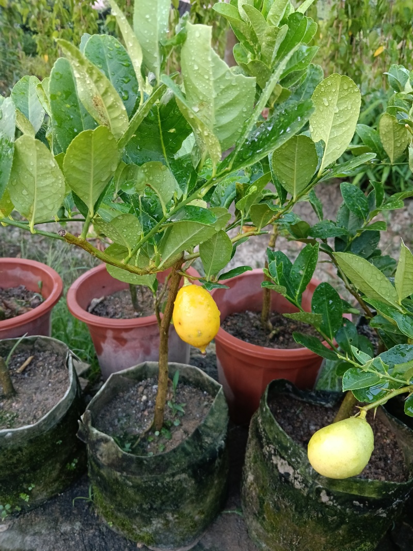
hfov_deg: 53.1
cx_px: 206
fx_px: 414
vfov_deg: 67.3
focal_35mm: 26
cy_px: 276
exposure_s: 1/33.3
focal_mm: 4.05
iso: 1537
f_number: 1.8
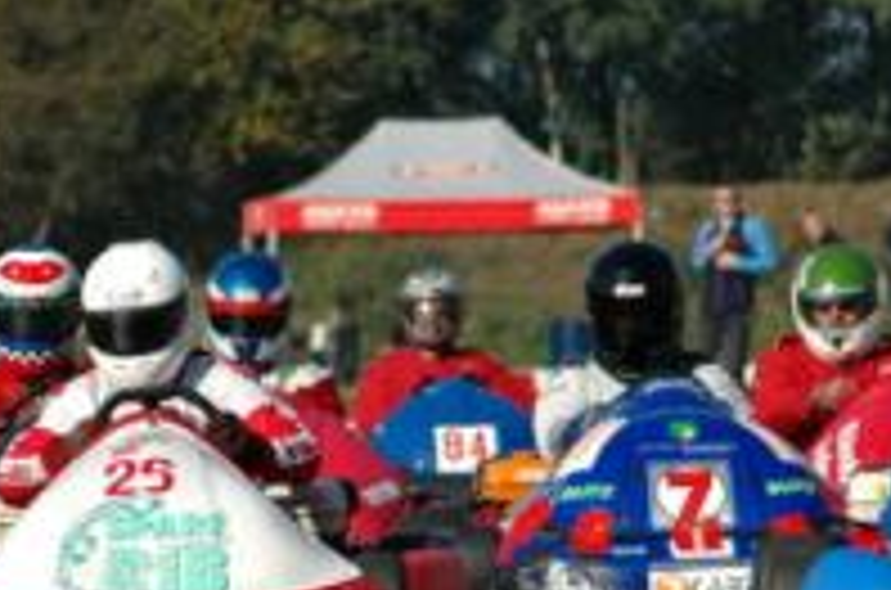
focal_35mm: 644
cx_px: 342
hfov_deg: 3.2
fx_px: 15901
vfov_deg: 2.1
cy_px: 522
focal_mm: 170
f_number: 6.3
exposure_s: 1/640
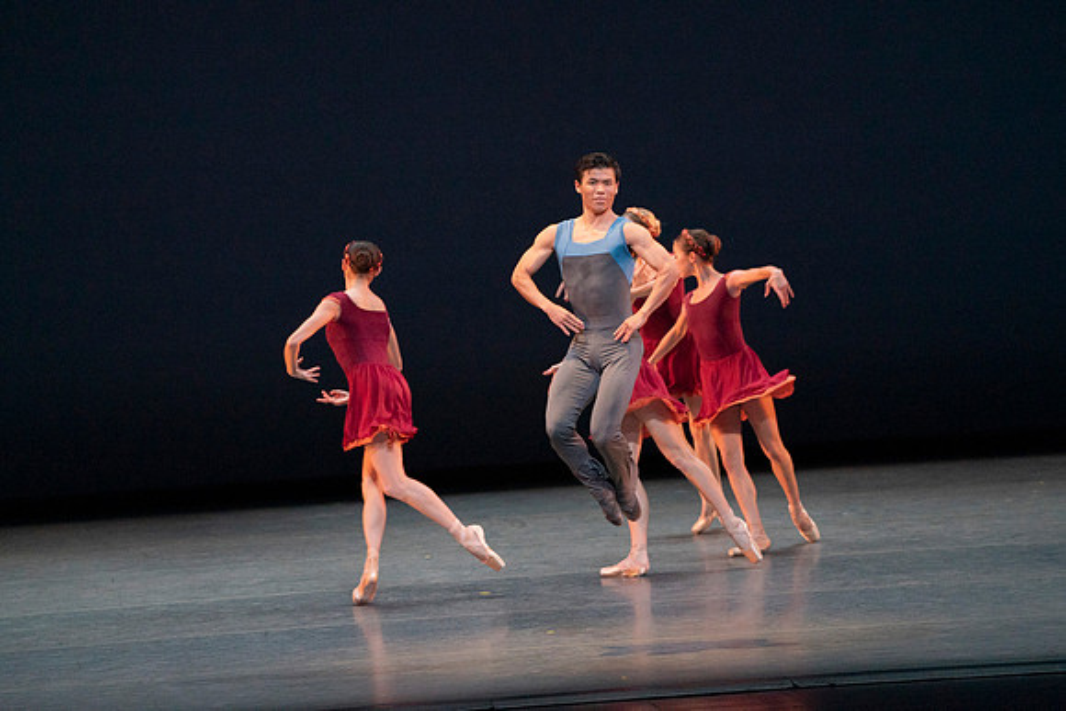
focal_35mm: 285
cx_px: 533
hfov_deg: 7.2
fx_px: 8441
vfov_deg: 4.8
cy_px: 356
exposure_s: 1/400
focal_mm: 285
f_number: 6.3
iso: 6400
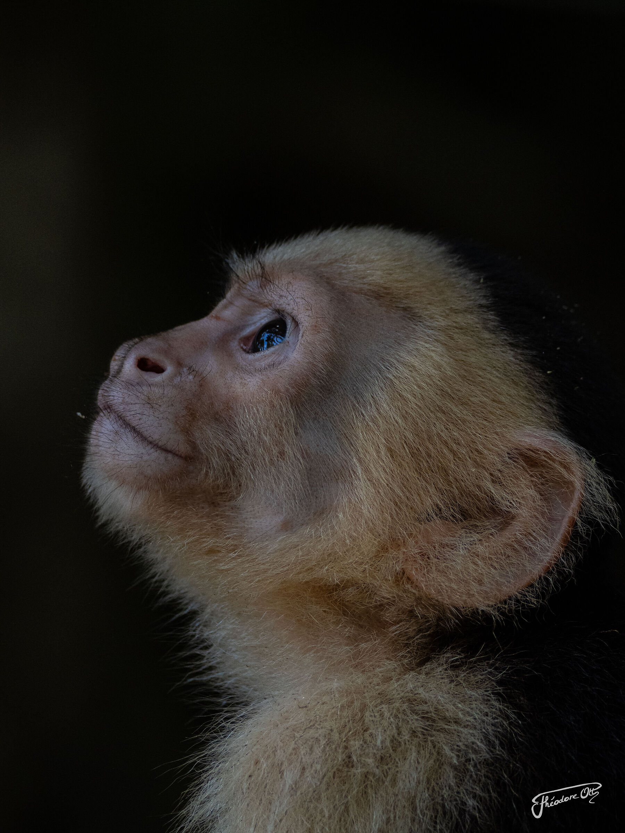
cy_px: 416
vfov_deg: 4.9
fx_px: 9654
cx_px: 312
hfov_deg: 3.7
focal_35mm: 401
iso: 800
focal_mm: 200
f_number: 5.9
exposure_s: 1/320
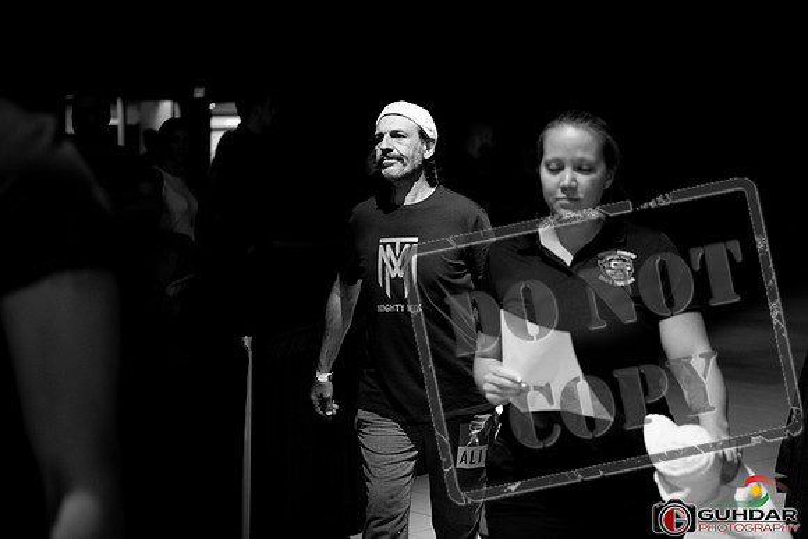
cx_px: 404
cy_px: 270
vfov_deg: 19.5
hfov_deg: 28.8
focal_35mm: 70
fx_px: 1571
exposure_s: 1/160
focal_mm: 70
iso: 1600
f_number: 2.8
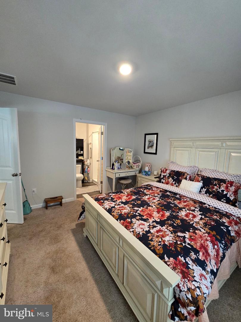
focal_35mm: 13
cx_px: 120
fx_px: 121
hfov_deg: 89.9
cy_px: 161
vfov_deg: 106.2
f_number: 2.2
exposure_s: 1/60
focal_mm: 2.2
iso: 400
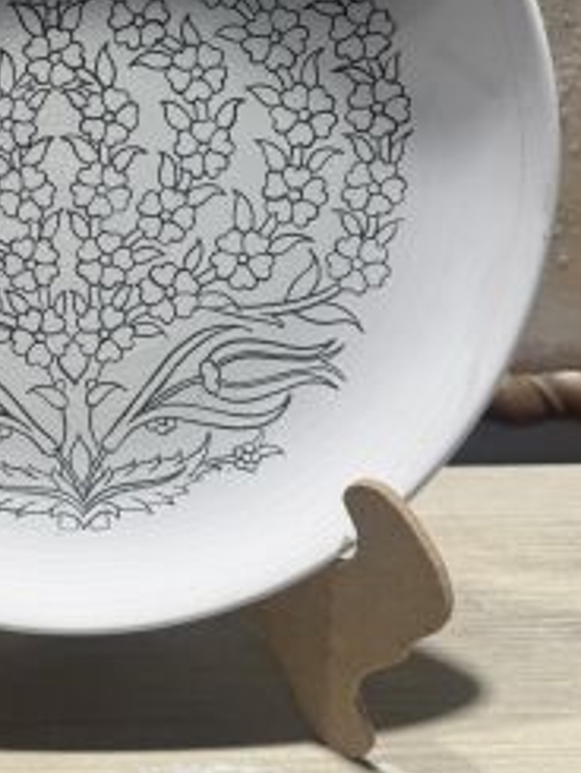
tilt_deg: -16.4
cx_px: 51
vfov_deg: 39.2
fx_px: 1051
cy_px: 183
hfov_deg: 29.5
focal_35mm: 47
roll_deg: +2.4
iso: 80
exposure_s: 1/433
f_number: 1.78
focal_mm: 6.76
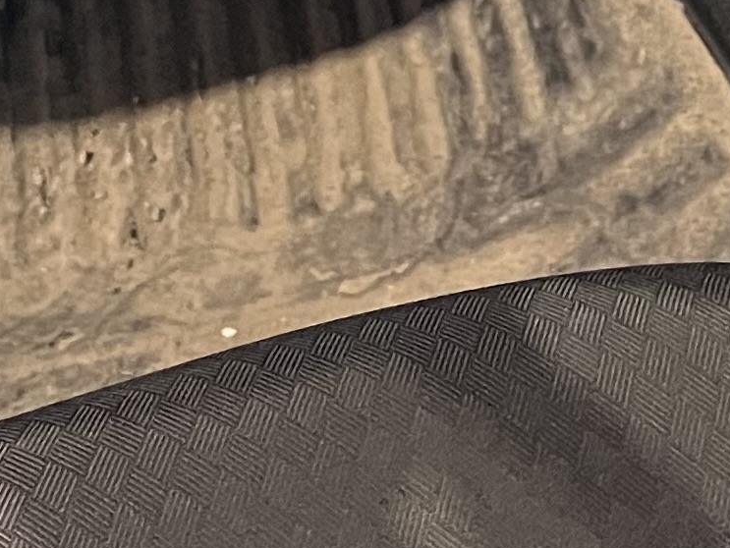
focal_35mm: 141
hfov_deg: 13.9
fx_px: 2975
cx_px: 609
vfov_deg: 9.1
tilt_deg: -31.6
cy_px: -907
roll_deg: -5.2
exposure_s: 1/60
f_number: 1.5
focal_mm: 5.7
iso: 500
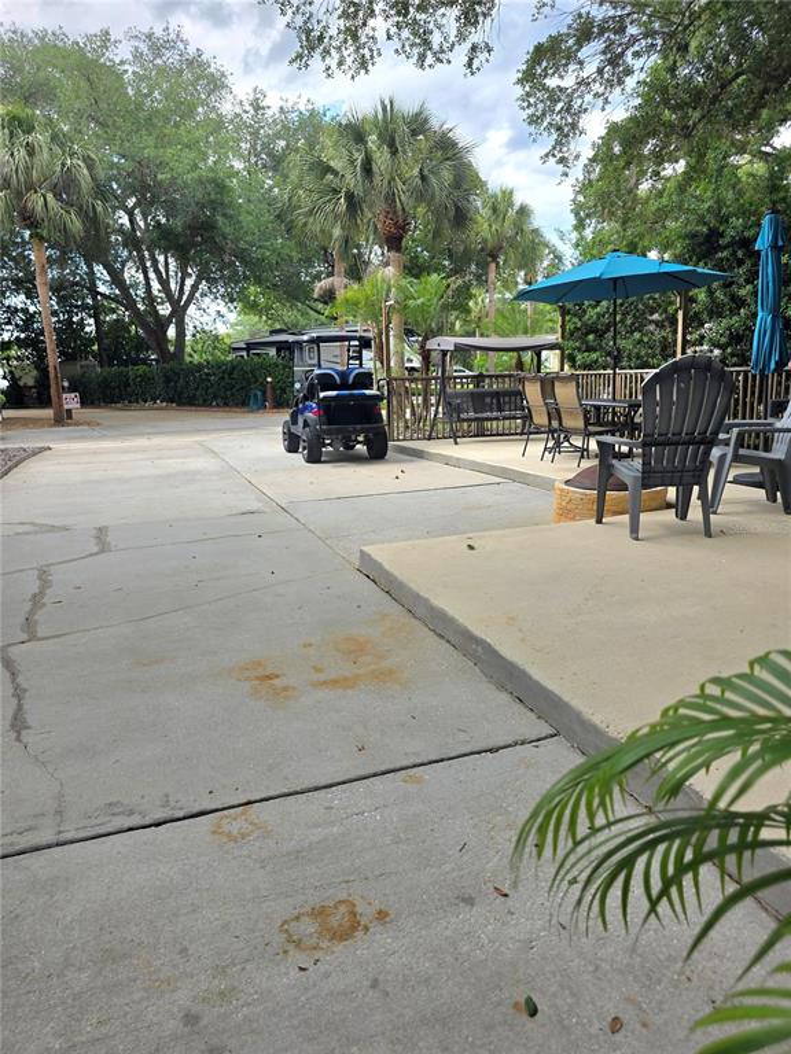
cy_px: 527
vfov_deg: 73.9
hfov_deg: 58.9
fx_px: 701
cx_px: 396
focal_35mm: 23
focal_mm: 6.3
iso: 80
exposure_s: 1/2500
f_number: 1.7
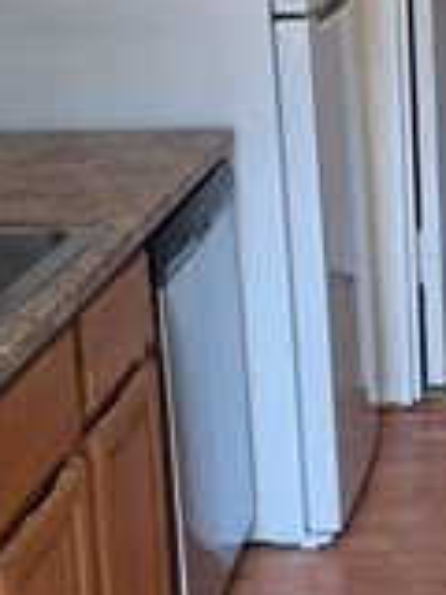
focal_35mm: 96
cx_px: 450
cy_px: 184
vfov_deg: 20.3
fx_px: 1649
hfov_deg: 15.1
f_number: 1.7
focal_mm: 6.25
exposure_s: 1/120
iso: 250
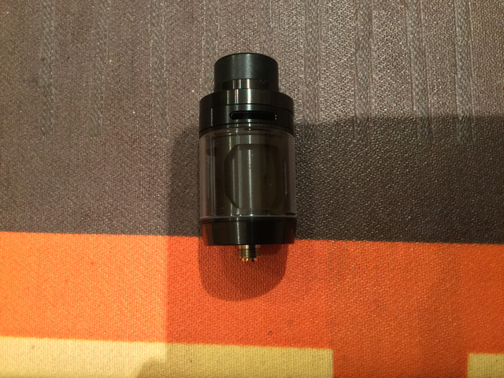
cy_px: 189
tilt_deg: -85.0
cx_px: 252
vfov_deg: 45.4
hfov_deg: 58.4
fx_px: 451
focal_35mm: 31
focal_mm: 3.3
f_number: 2.4
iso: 200
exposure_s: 1/25
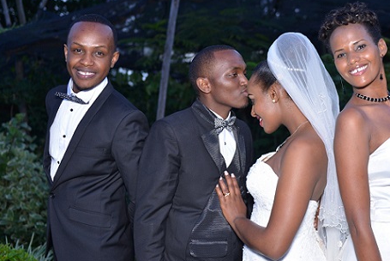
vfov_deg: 27.0
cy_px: 119
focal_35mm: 50
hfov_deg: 39.4
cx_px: 234
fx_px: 542
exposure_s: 1/60
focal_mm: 38
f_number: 2.8
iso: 400
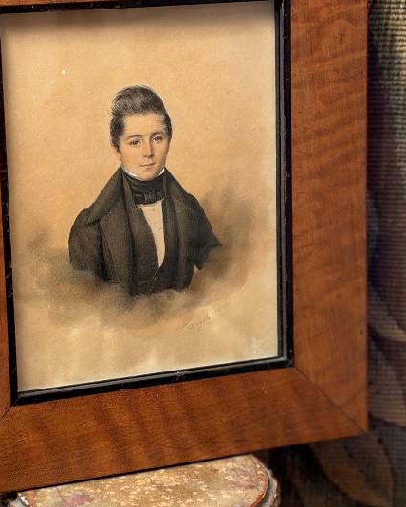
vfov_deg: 18.3
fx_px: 1577
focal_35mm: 105
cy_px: 299
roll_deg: -1.1
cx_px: 140
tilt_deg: -19.1
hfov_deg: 14.6
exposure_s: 1/50
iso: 250
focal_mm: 6.93
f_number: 1.8
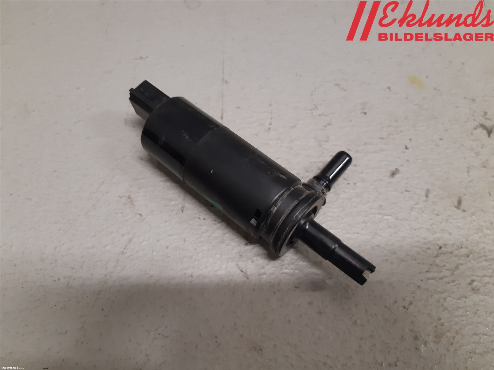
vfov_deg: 53.1
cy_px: 185
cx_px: 247
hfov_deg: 67.3
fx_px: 371
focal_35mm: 26
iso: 160
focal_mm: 3.93
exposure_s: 1/50
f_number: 1.7
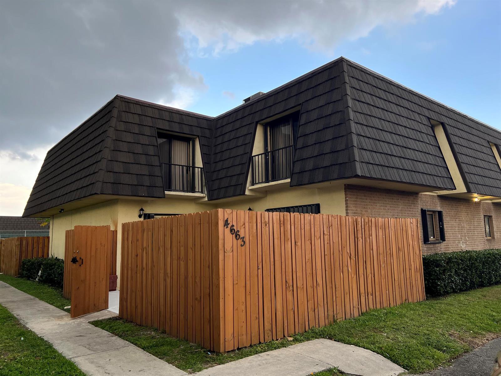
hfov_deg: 67.3
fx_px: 376
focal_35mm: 26
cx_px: 250
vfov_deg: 53.1
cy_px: 188
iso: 50
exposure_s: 1/431
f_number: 1.5
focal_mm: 5.7
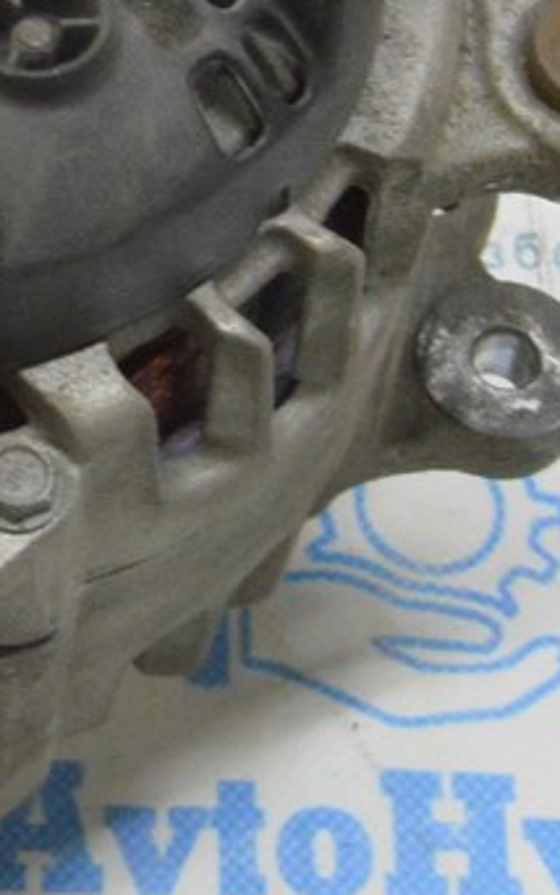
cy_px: 119
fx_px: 2903
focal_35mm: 119
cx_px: -34
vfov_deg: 17.3
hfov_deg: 10.9
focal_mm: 26
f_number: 20
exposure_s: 1/15
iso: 6400
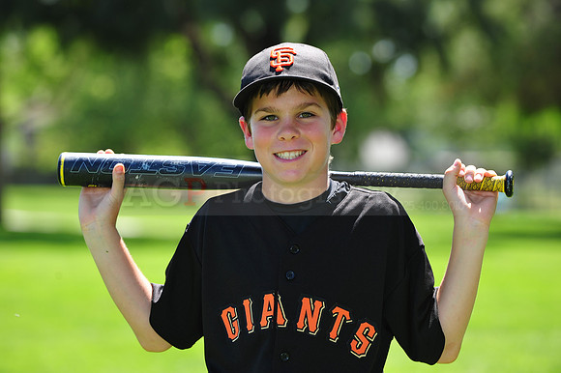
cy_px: 186
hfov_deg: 11.1
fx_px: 2881
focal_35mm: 185
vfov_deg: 7.4
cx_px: 280
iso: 200
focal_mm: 185
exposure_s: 1/320
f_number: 5.6
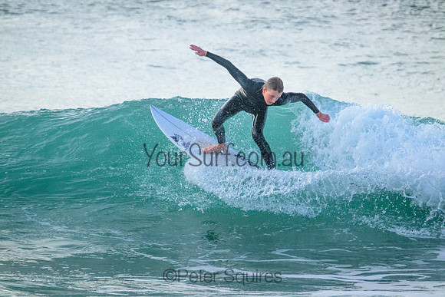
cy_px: 148
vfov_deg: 1.8
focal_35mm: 760
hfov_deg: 2.7
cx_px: 222
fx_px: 9396
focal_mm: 760
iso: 10000
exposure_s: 1/1000
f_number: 11
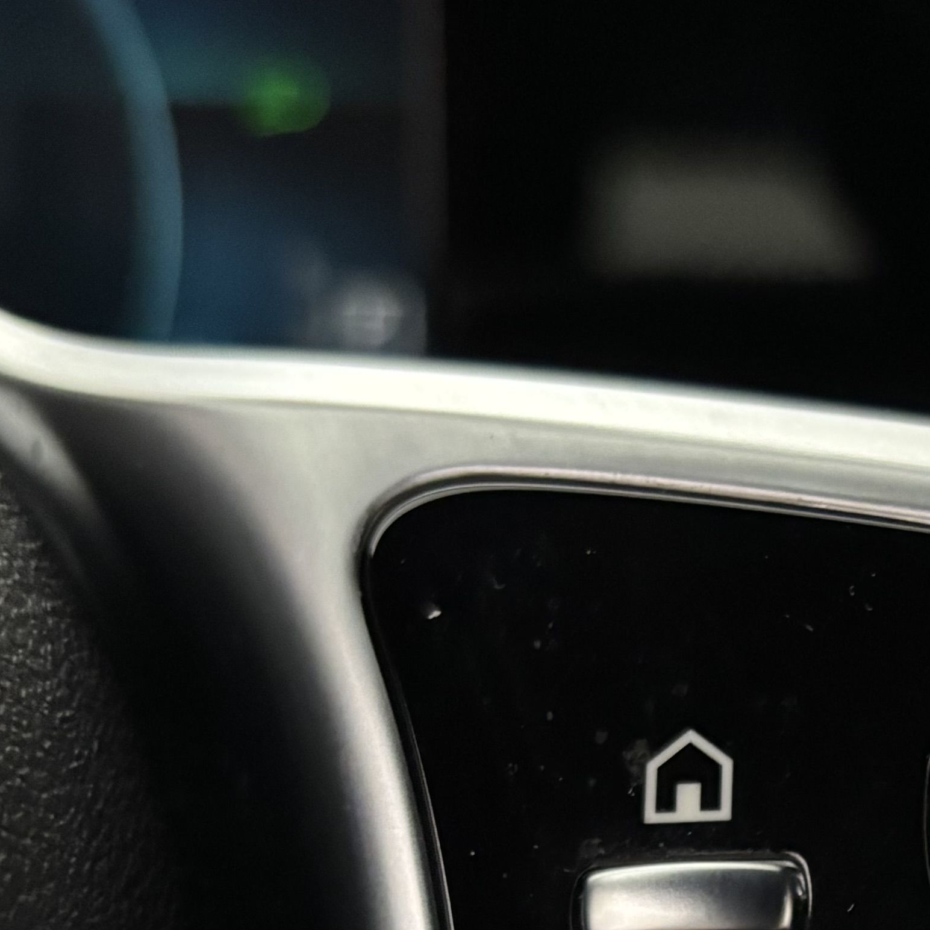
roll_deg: -1.2
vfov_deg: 19.2
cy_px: 1125
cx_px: 964
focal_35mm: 85
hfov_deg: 19.7
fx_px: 2584
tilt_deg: -19.0
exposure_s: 1/53
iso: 500
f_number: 1.6
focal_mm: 5.96
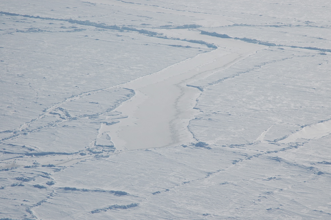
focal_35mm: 109
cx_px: 169
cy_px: 113
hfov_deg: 18.8
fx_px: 1001
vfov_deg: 12.5
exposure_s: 1/500
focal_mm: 70
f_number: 11
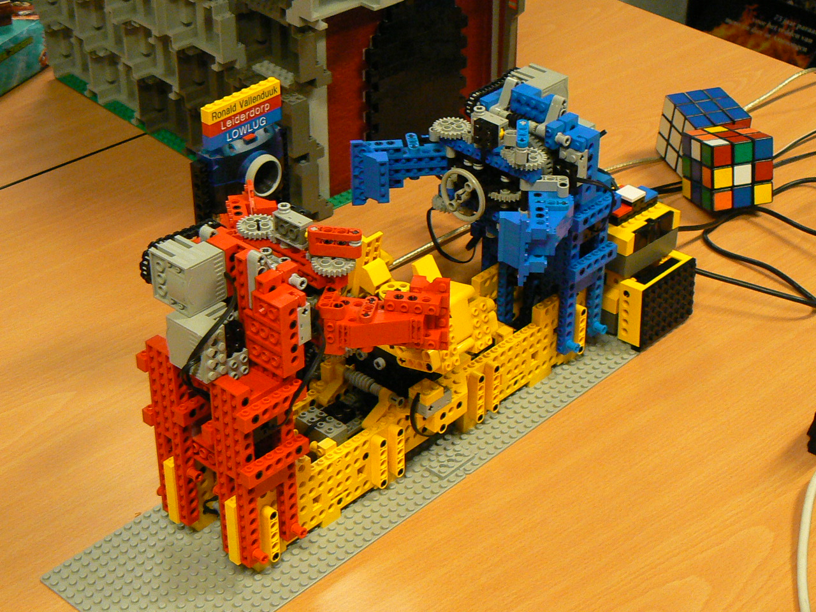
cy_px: 306
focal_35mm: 70
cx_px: 408
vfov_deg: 21.0
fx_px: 1650
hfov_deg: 27.8
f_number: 2.8
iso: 200
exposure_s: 1/20
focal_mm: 8.6
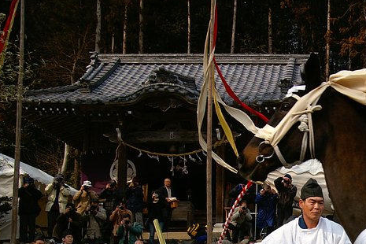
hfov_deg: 32.6
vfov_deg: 23.3
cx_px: 368
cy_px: 238
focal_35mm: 56
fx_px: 570
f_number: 8
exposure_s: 1/400
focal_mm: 17
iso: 200
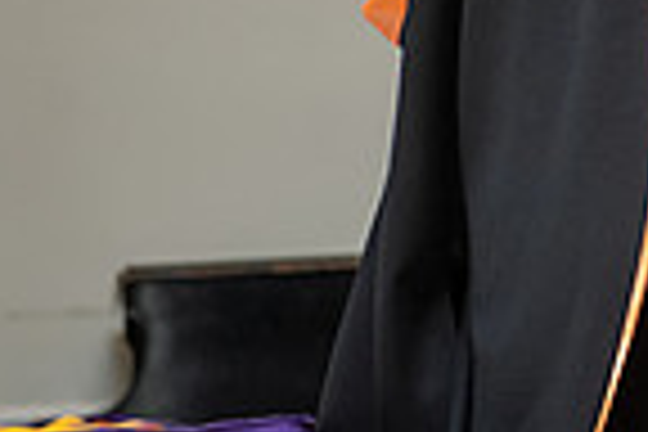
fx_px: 5058
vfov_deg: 4.9
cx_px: 1188
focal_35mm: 281
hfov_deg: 7.1
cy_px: -241
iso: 1250
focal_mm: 70
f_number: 4.5
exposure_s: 1/200
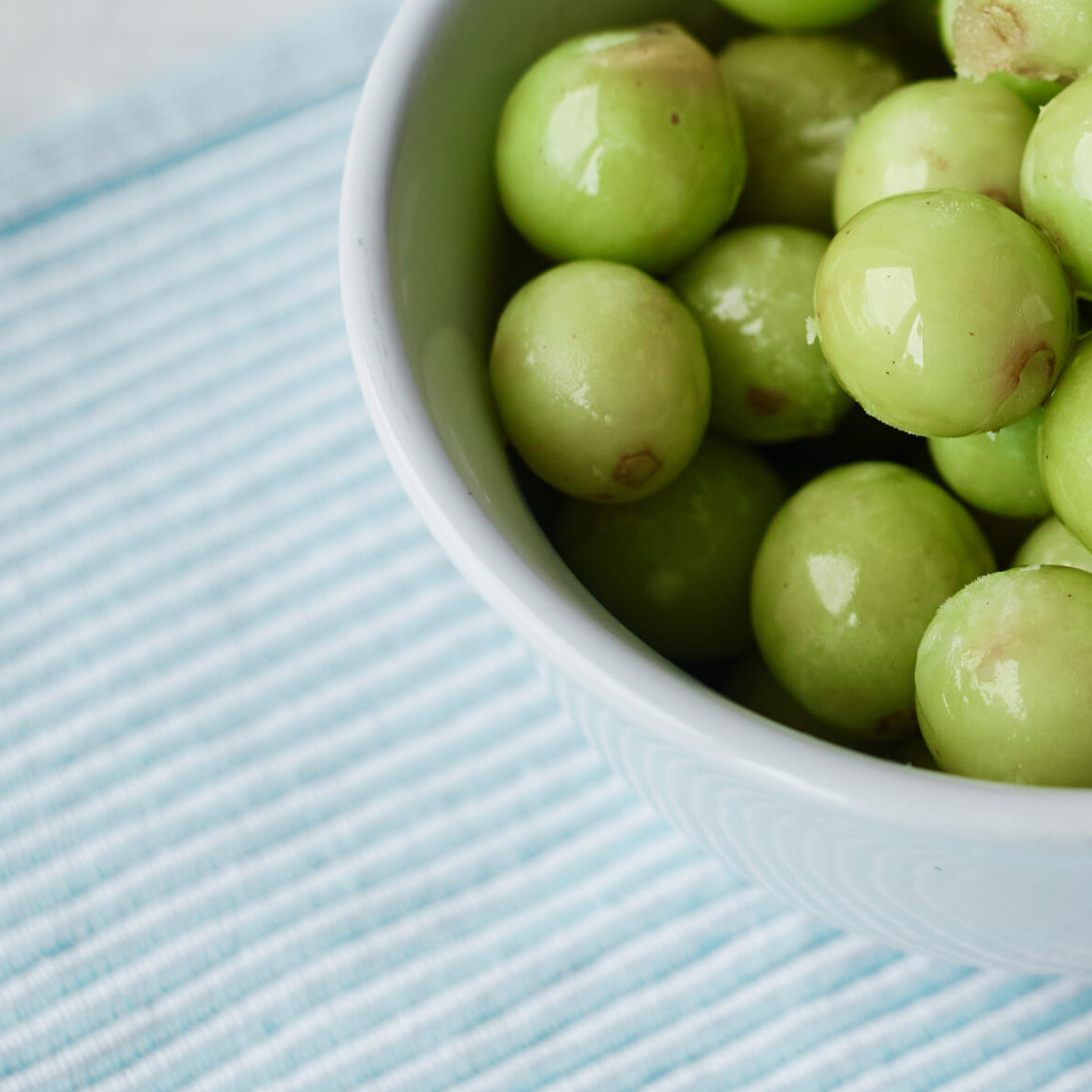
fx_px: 3498
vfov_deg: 17.7
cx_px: 1109
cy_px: 439
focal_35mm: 98
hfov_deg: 17.3
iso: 320
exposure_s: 1/250
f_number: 4
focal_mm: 35
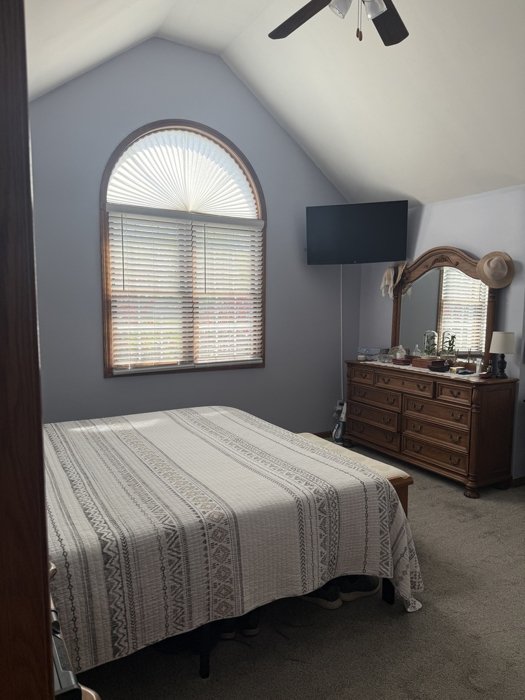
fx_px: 485
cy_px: 350
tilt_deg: -5.4
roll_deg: -1.0
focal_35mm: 24
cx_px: 262
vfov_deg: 71.6
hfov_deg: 56.8
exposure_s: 1/274
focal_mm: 6.76
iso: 80
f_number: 1.78
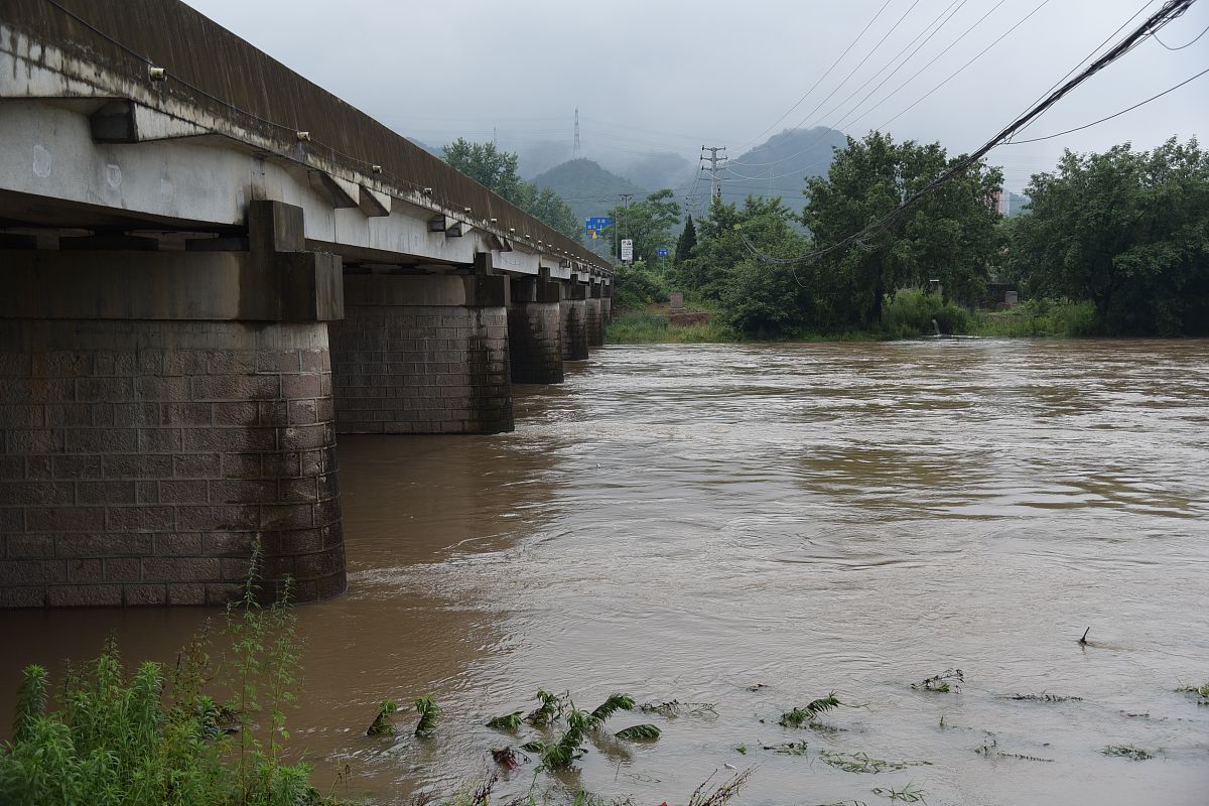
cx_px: 604
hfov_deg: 48.5
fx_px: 1343
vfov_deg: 33.4
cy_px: 403
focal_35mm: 40
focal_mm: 40
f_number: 4
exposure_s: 1/500
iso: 125
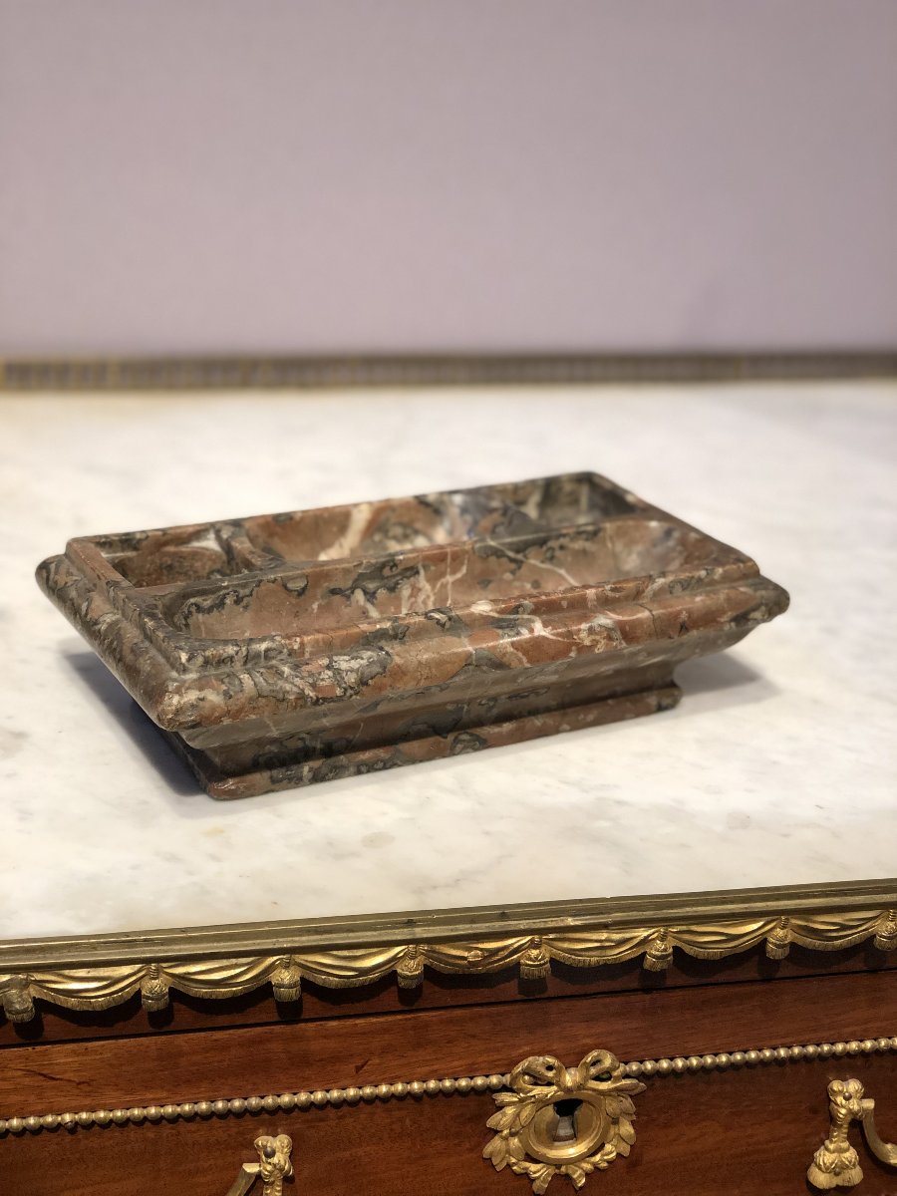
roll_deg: -3.0
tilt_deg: -22.4
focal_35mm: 52
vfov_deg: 36.8
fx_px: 1797
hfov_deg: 28.0
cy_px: 598
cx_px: 448
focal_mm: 6
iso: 64
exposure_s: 1/50
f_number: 2.4
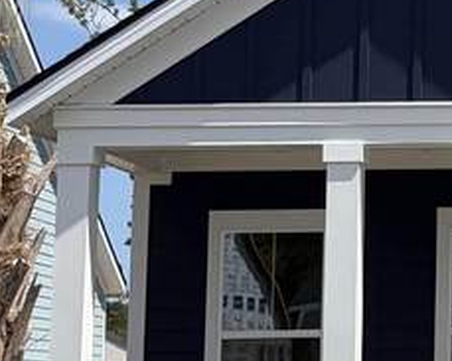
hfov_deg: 12.5
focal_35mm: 142
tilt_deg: +9.1
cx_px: 782
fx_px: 1899
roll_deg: +1.1
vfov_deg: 10.8
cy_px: 99
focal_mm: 5.96
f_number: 1.6
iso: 64
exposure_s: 1/7813
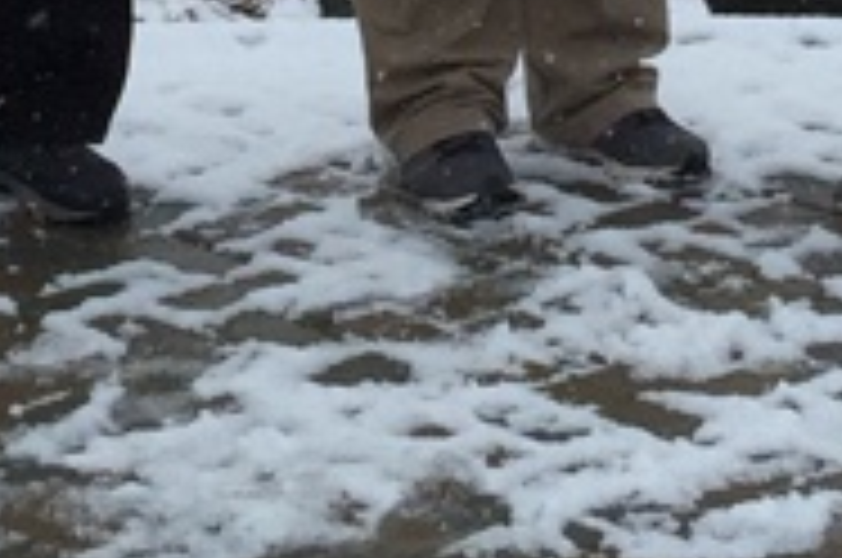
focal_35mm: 207
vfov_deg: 6.2
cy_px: -900
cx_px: 743
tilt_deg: -2.7
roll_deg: -0.7
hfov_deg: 9.9
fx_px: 4833
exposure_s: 1/1163
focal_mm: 4.15
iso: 32
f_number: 2.2
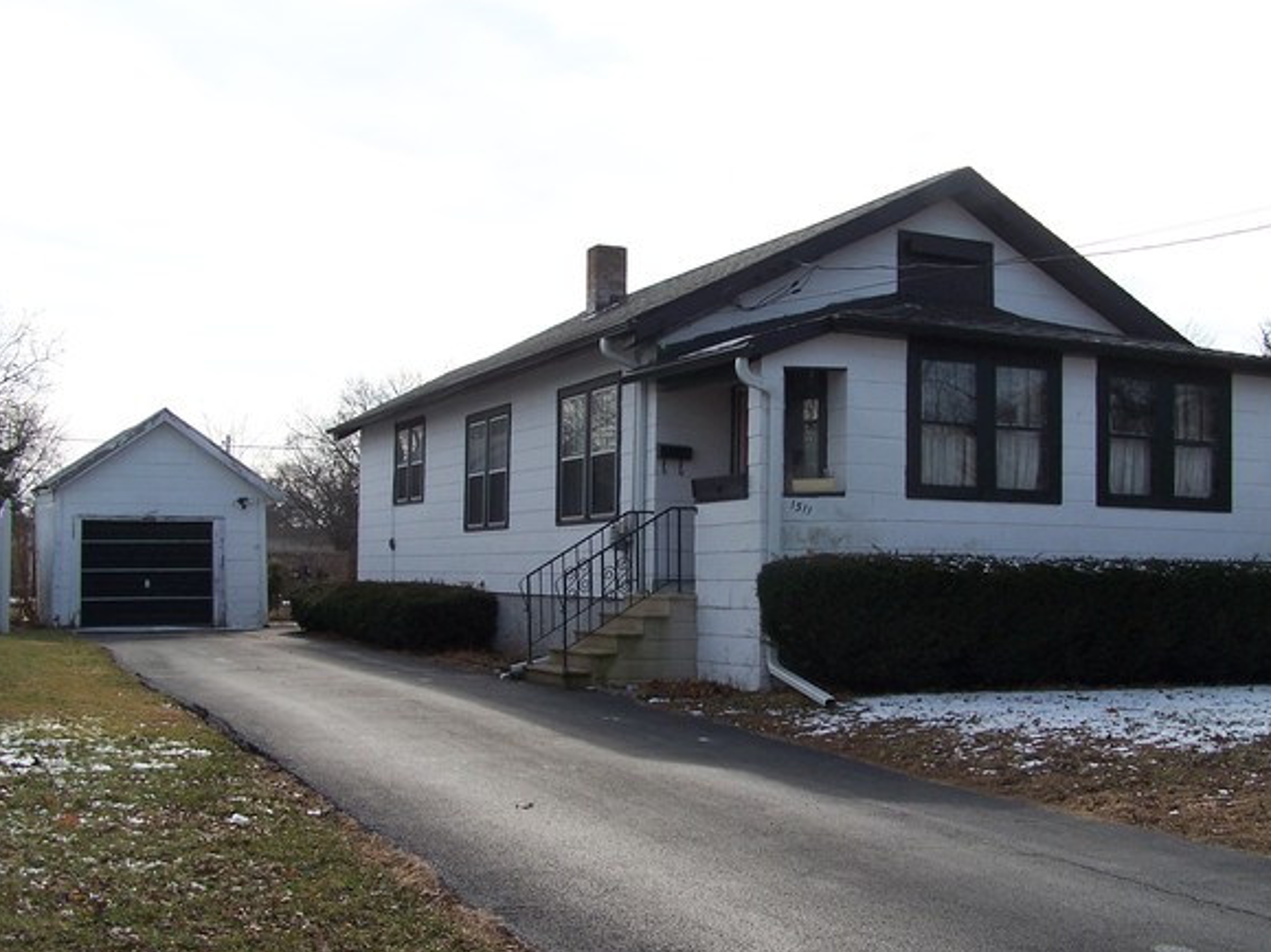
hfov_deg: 44.7
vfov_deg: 34.3
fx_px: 1542
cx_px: 696
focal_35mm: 42
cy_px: 500
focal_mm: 6.3
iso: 80
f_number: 4
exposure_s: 1/500
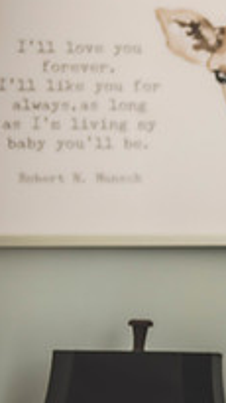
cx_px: 616
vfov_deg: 11.8
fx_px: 1954
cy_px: 262
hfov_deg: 6.2
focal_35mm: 183
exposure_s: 1/125
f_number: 2.8
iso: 200
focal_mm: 56
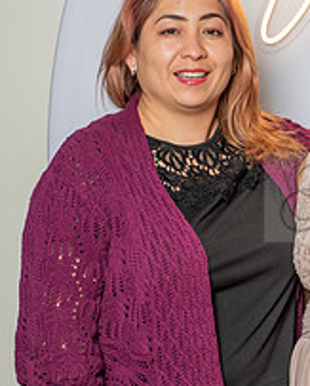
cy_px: 197
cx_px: 430
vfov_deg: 11.6
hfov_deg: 9.1
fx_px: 1900
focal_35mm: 166
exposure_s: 1/160
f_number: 4
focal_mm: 62
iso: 200
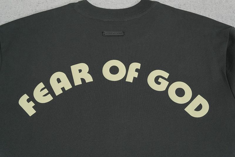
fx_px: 323
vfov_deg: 27.2
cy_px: 78
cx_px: 118
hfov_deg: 40.0
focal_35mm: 50
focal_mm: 33
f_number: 8
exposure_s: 1/160
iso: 1000
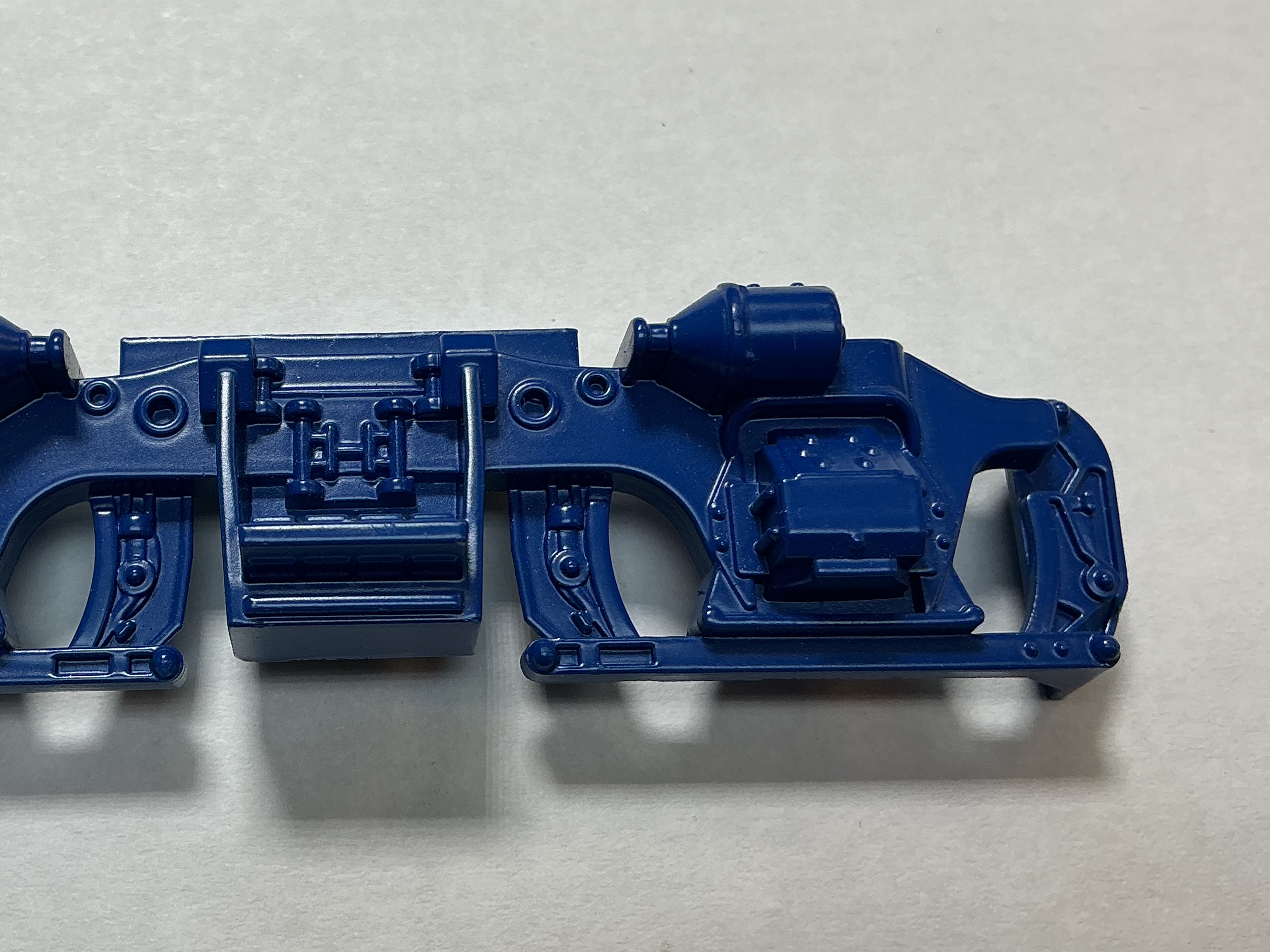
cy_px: 419
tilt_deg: -69.0
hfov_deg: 40.2
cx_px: 330
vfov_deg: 31.5
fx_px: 1687
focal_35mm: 46
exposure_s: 1/153
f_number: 1.8
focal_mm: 3
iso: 20
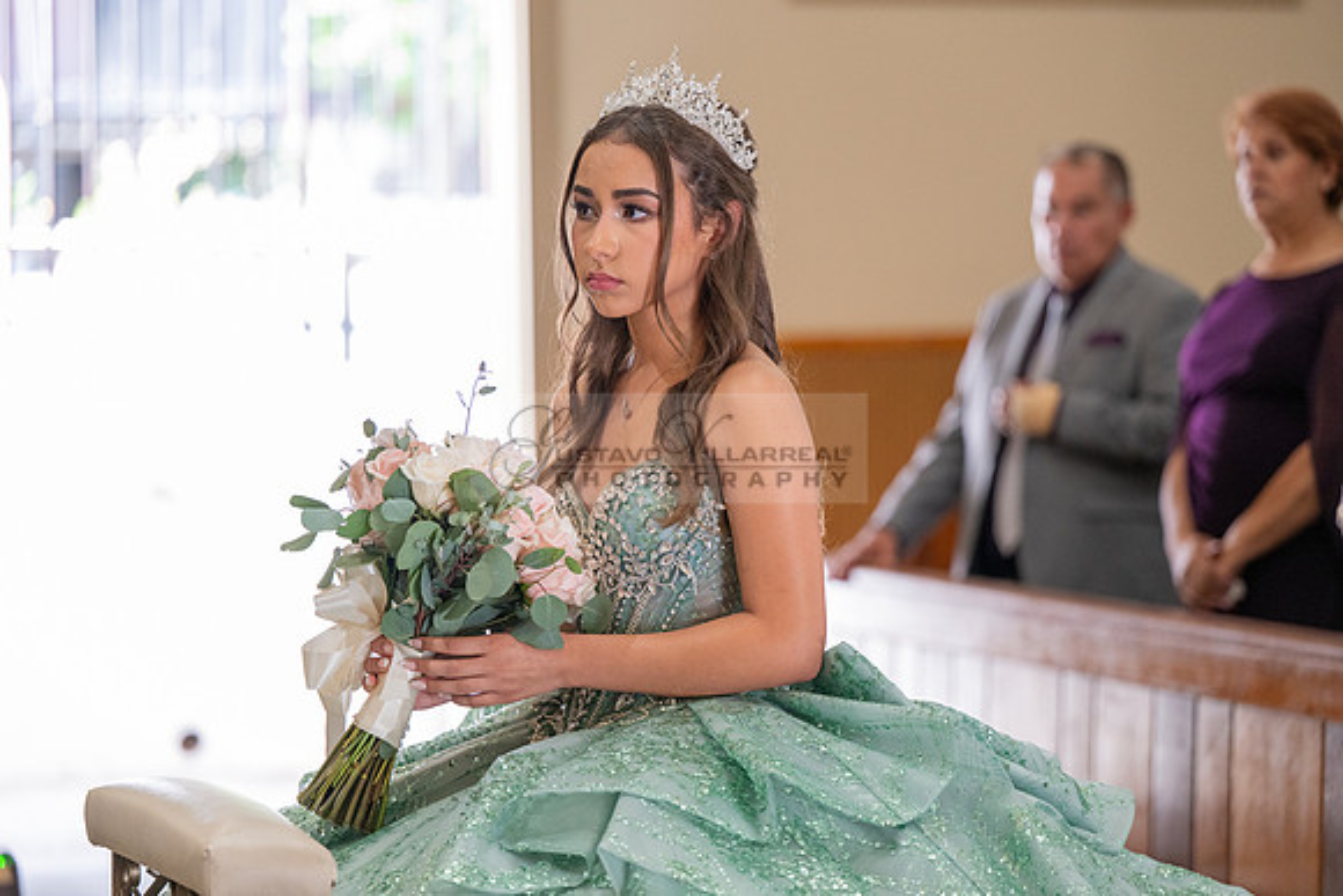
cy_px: 448
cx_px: 672
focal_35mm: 121
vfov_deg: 11.4
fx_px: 4503
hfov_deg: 17.0
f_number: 2.8
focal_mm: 120
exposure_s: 1/320
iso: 1600
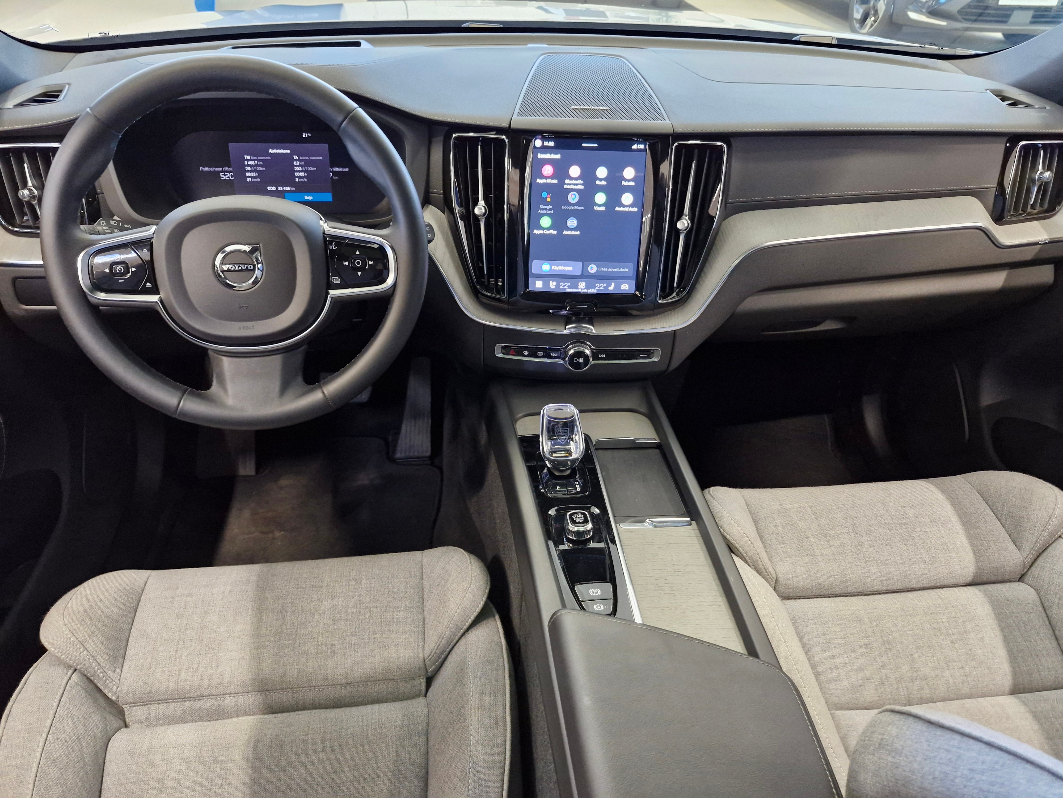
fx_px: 706
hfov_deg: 73.9
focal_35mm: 23
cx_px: 532
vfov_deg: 58.9
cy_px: 399
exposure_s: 1/100
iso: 800
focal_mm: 5.54
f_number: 1.8
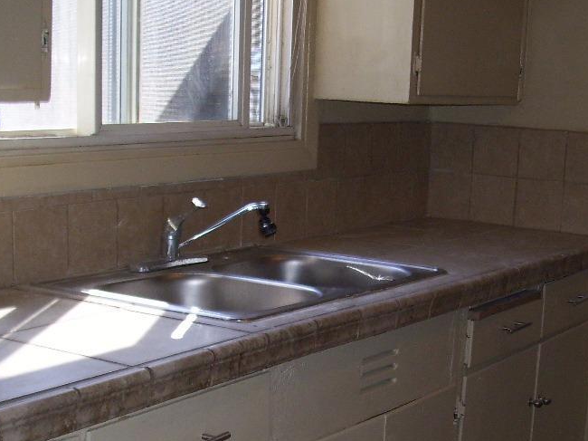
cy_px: 327
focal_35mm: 67
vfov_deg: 21.7
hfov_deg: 28.9
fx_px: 1138
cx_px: 337
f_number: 2.9
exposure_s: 1/40
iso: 100
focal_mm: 5.7
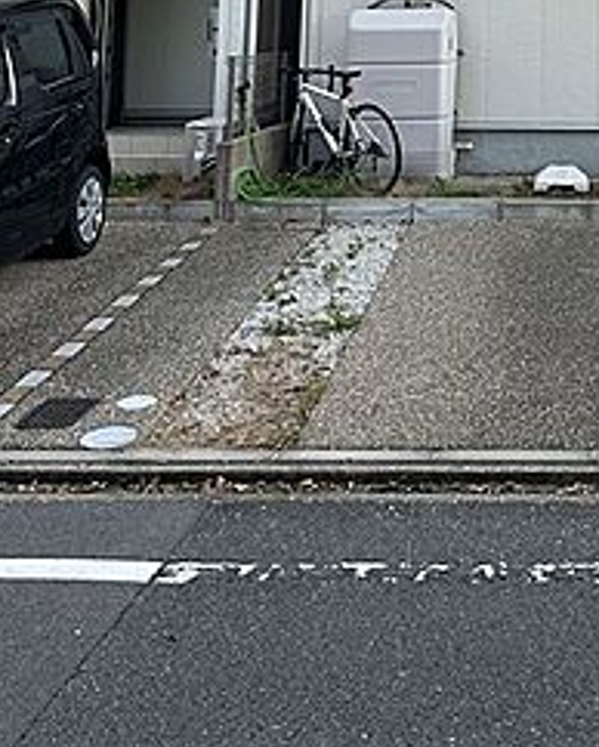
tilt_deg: +5.8
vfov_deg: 29.1
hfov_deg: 25.1
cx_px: 593
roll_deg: -0.8
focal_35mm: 58
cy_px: -93
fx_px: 1284
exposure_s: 1/718
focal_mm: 6.86
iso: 80
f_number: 1.78
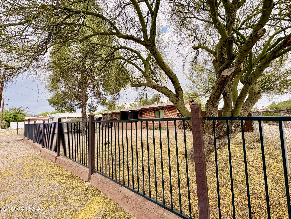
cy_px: 110
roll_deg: +2.7
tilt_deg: +4.5
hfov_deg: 102.1
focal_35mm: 14
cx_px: 146
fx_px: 118
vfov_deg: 85.7
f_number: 2.2
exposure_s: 1/548
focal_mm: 2.22
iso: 40
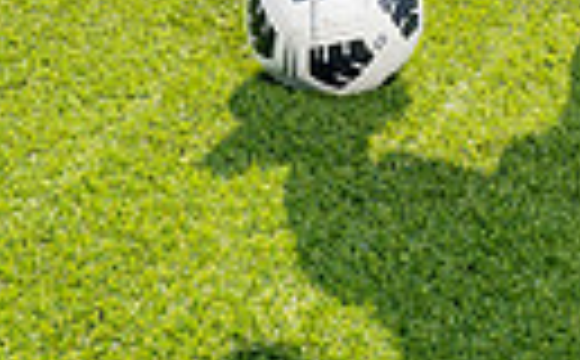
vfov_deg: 5.1
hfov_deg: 8.5
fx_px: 3880
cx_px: 508
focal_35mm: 246
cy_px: -580
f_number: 10
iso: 320
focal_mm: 69
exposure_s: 1/250
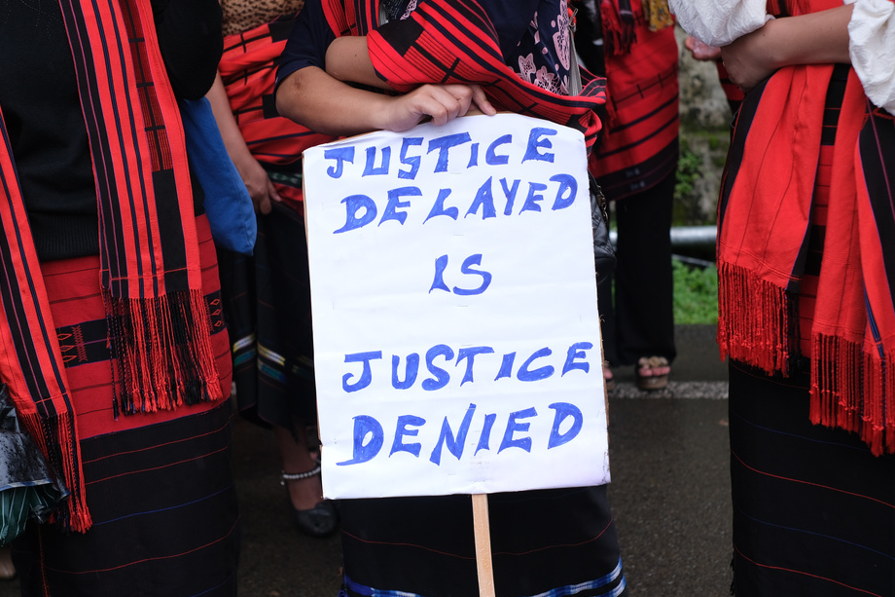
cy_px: 272
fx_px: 1466
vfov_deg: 23.0
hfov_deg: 33.9
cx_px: 440
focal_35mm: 59
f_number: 3.6
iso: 200
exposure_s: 1/500
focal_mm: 35
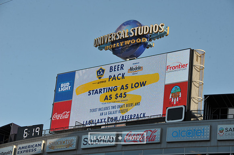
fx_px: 682
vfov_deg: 13.0
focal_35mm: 105
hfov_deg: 19.5
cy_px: 78
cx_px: 117
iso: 200
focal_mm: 105
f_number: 9
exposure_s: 1/320
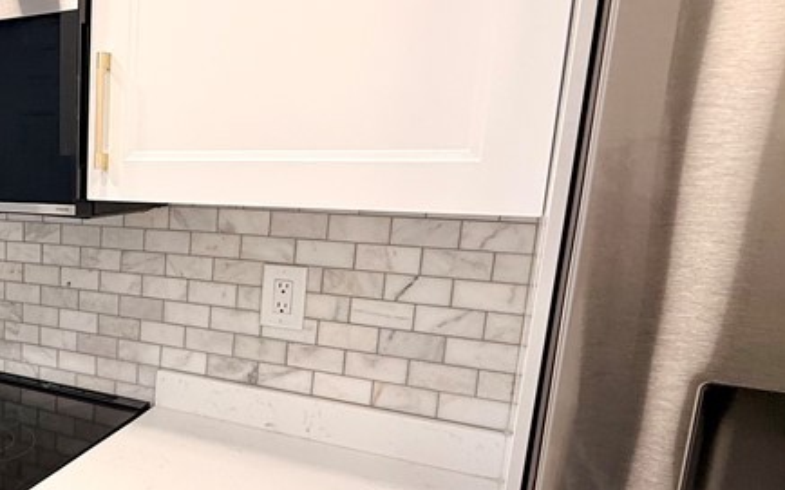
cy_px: 287
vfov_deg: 36.2
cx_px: -60
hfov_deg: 43.9
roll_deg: +0.1
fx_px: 749
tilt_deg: -10.6
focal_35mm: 35
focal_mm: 2.22
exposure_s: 1/120
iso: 100
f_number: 2.2
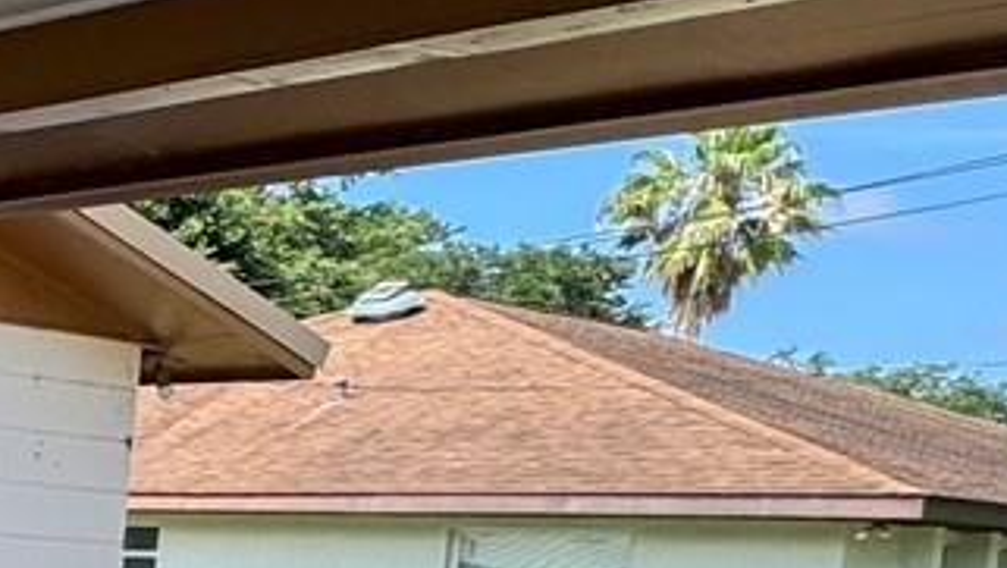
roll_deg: -2.8
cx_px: -1060
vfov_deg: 15.3
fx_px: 2031
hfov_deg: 17.9
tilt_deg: -5.0
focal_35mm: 76
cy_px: 703
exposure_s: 1/899
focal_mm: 2.22
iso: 40
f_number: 2.2
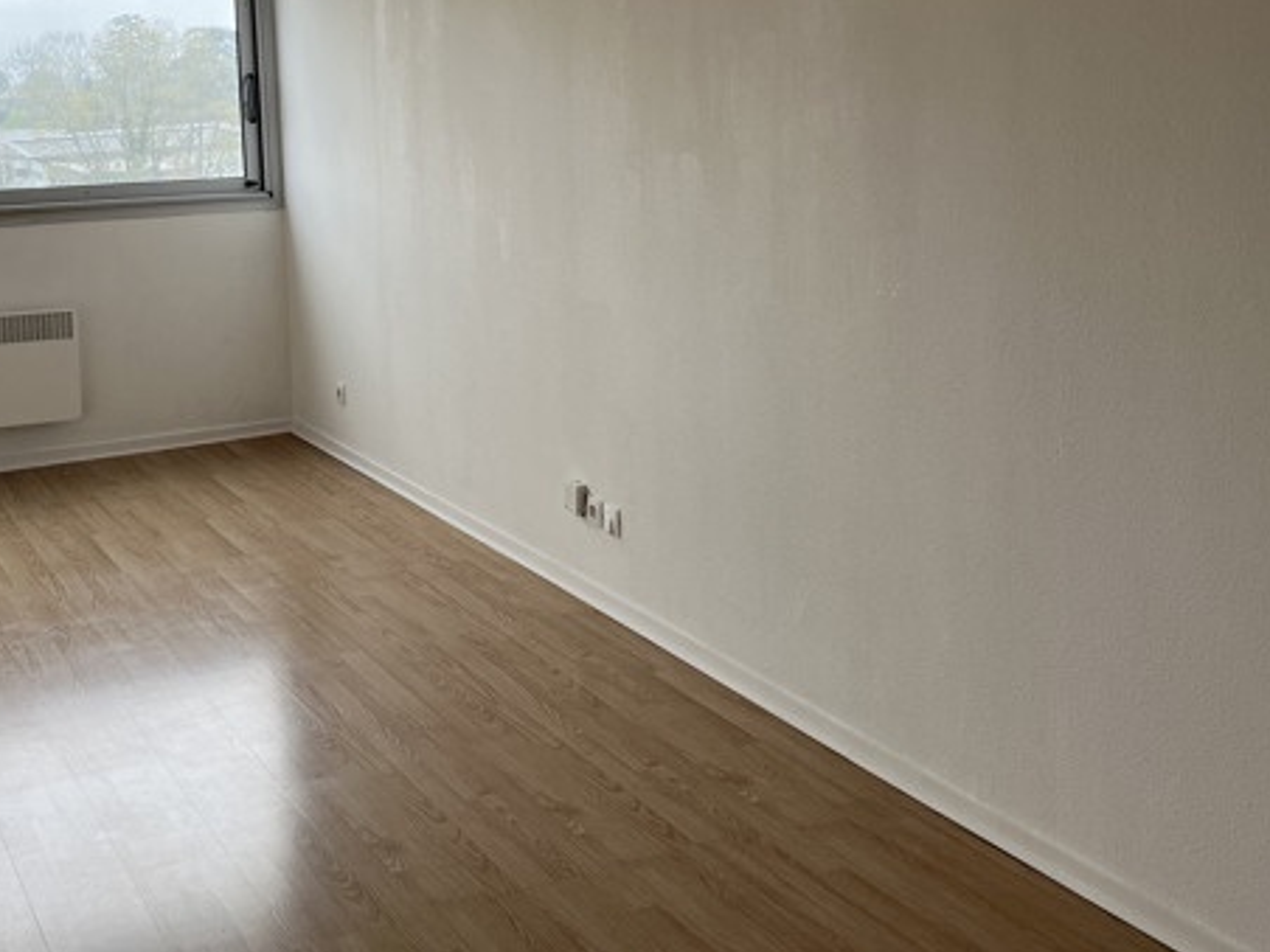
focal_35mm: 46
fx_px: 1688
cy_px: 312
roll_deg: +2.0
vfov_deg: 31.3
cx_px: 539
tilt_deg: -8.5
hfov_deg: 41.1
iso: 50
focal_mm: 5.1
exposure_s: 1/232
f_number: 1.6
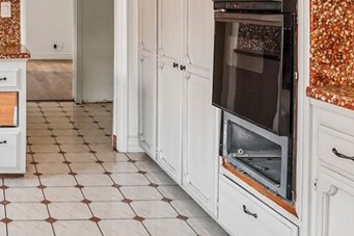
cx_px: -9
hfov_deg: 36.5
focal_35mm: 48
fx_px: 472
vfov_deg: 26.8
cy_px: 10
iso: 400
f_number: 8
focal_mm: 16
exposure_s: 1/2.5
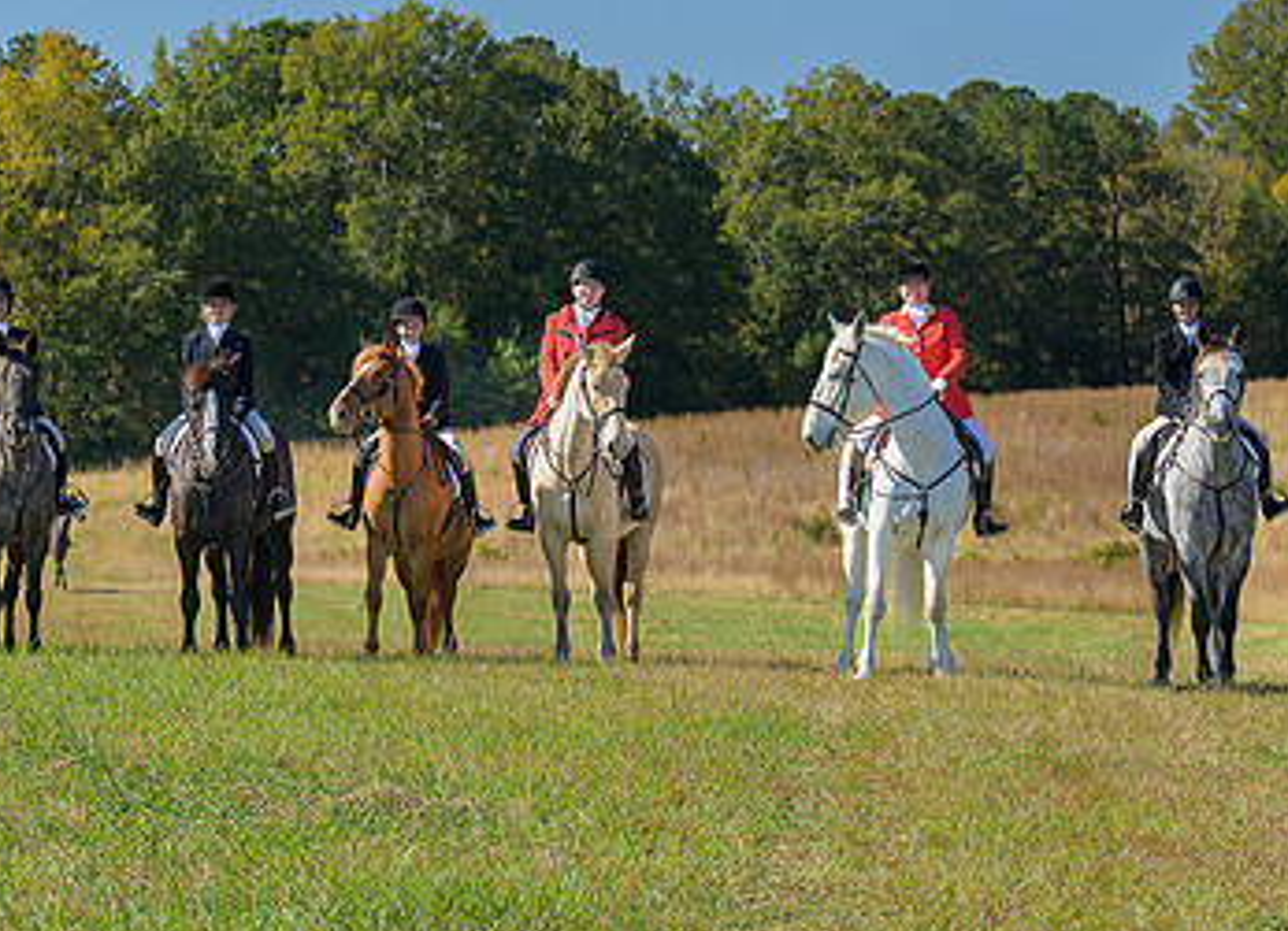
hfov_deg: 12.0
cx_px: 327
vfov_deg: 8.7
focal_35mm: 167
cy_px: 205
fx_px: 6135
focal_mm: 70
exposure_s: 1/640
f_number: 4
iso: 200
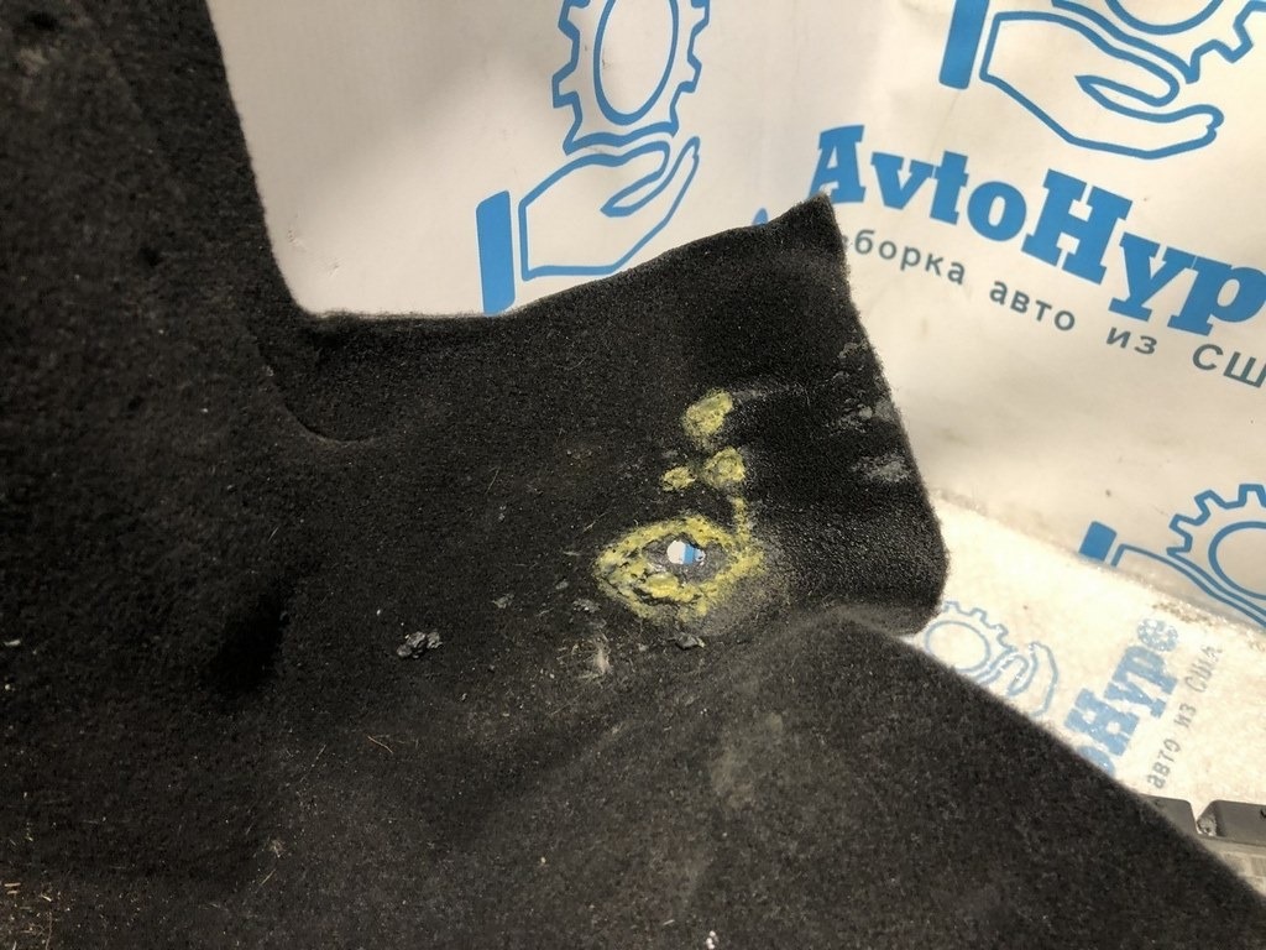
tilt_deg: -44.1
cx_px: 633
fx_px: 1024
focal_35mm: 28
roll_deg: +0.7
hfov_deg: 63.4
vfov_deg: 49.7
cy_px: 475
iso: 50
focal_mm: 4
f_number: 1.8
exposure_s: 1/17
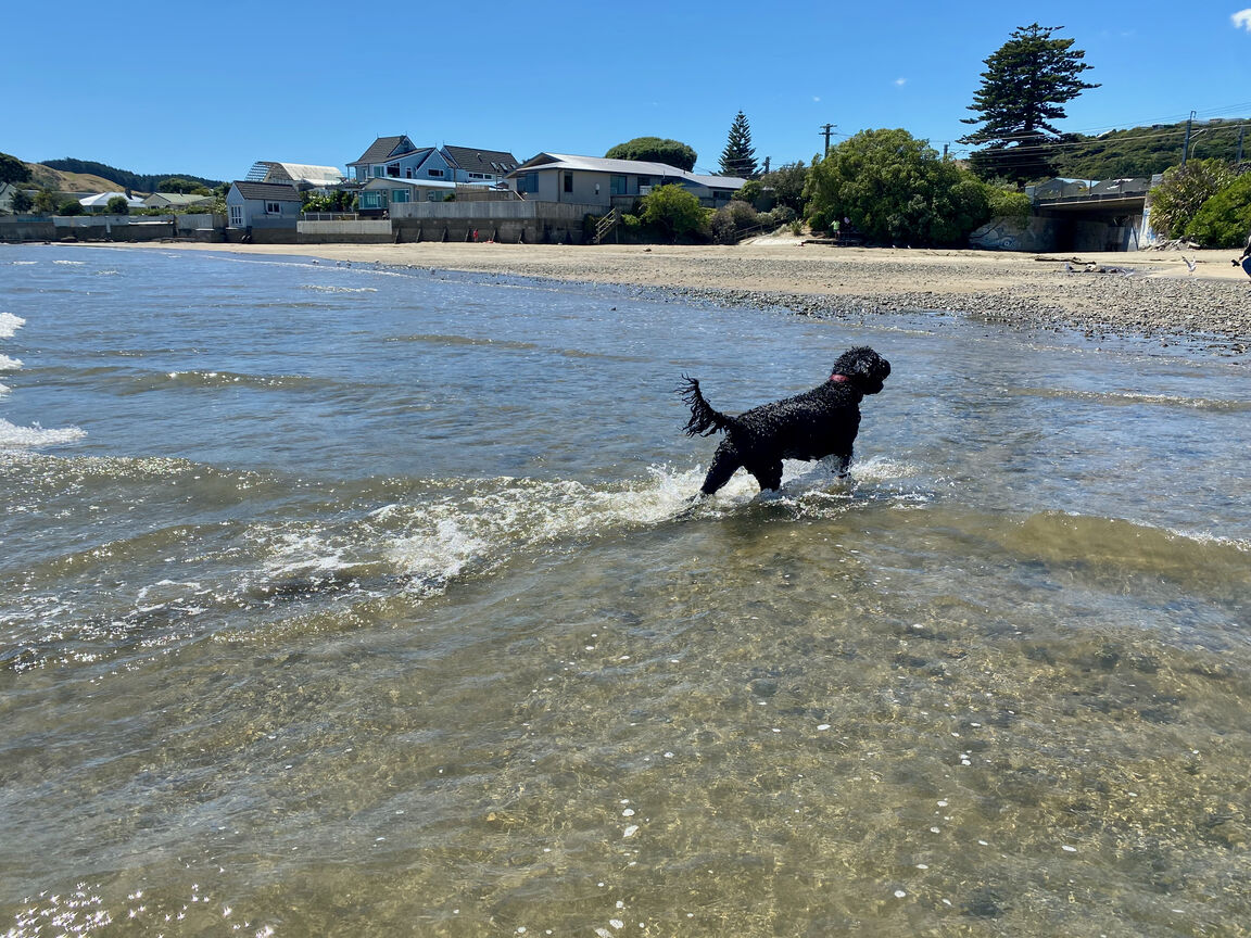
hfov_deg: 67.3
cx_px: 626
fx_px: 940
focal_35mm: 26
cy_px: 469
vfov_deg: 53.1
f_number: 1.8
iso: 32
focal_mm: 4.25
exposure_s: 1/2625
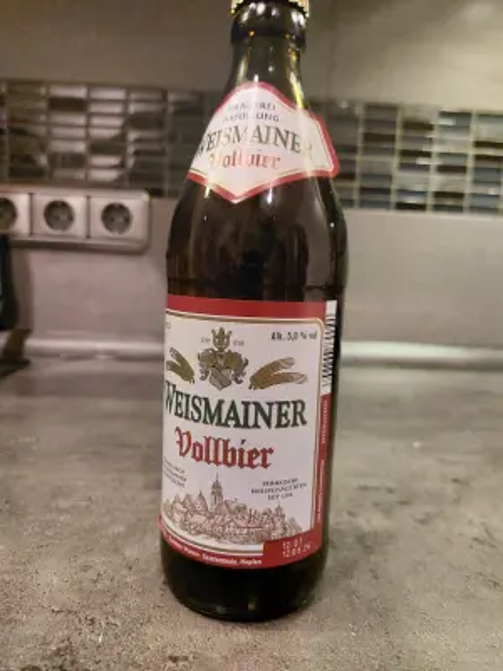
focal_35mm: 24
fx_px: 465
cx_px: 252
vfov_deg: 71.6
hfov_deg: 56.8
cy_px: 336
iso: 640
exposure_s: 1/25
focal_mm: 5.23
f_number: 1.8
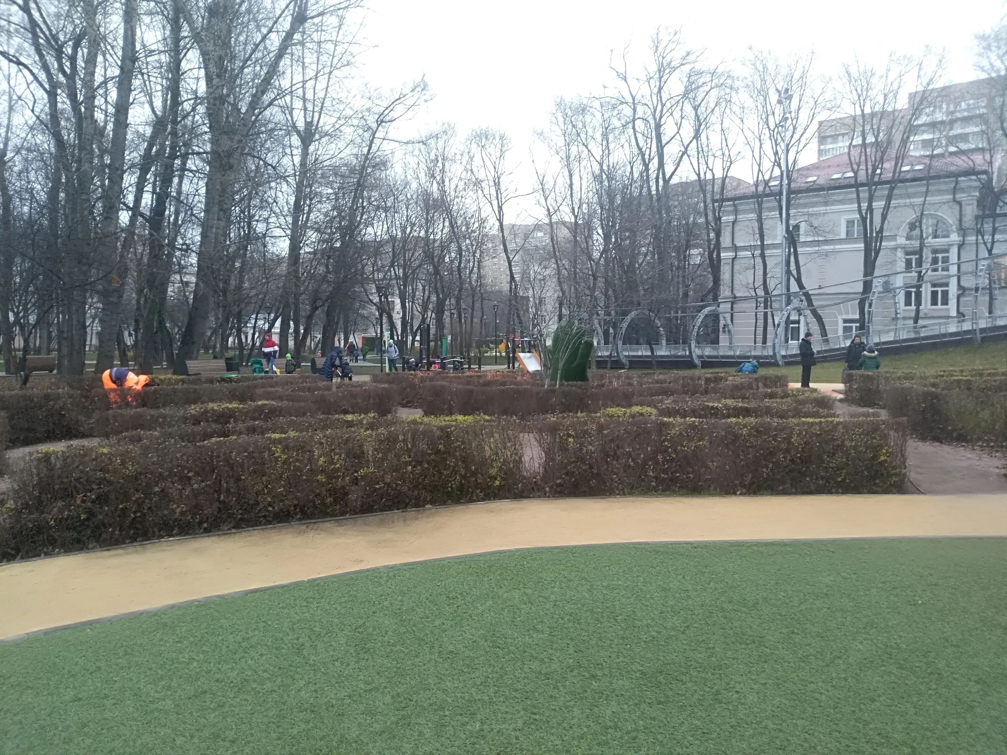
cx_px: 504
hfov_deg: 67.3
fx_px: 756
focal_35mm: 26
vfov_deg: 53.1
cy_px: 378
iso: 266
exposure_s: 1/30
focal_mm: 3.54
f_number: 2
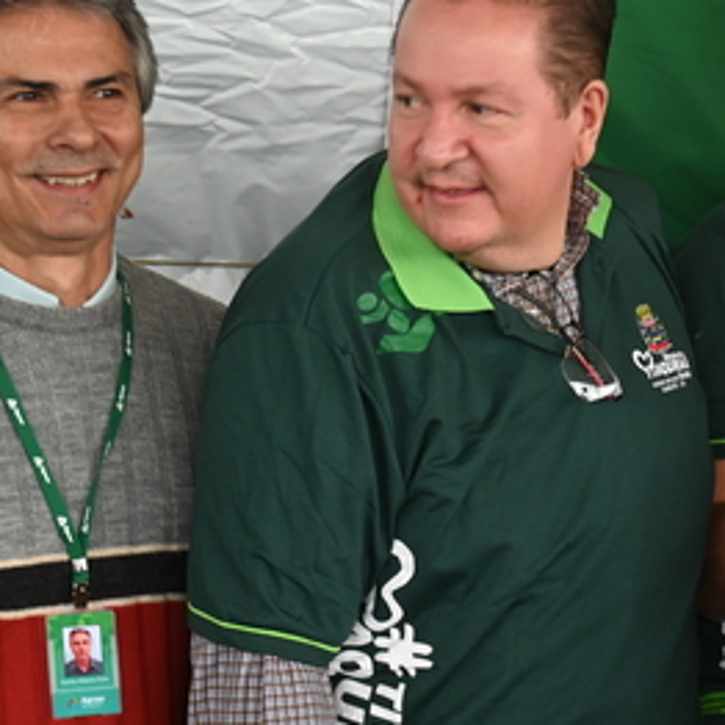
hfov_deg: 11.3
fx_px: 3460
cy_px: 295
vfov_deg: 12.0
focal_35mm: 146
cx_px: 1209
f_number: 7.1
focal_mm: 50
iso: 1600
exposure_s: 1/60
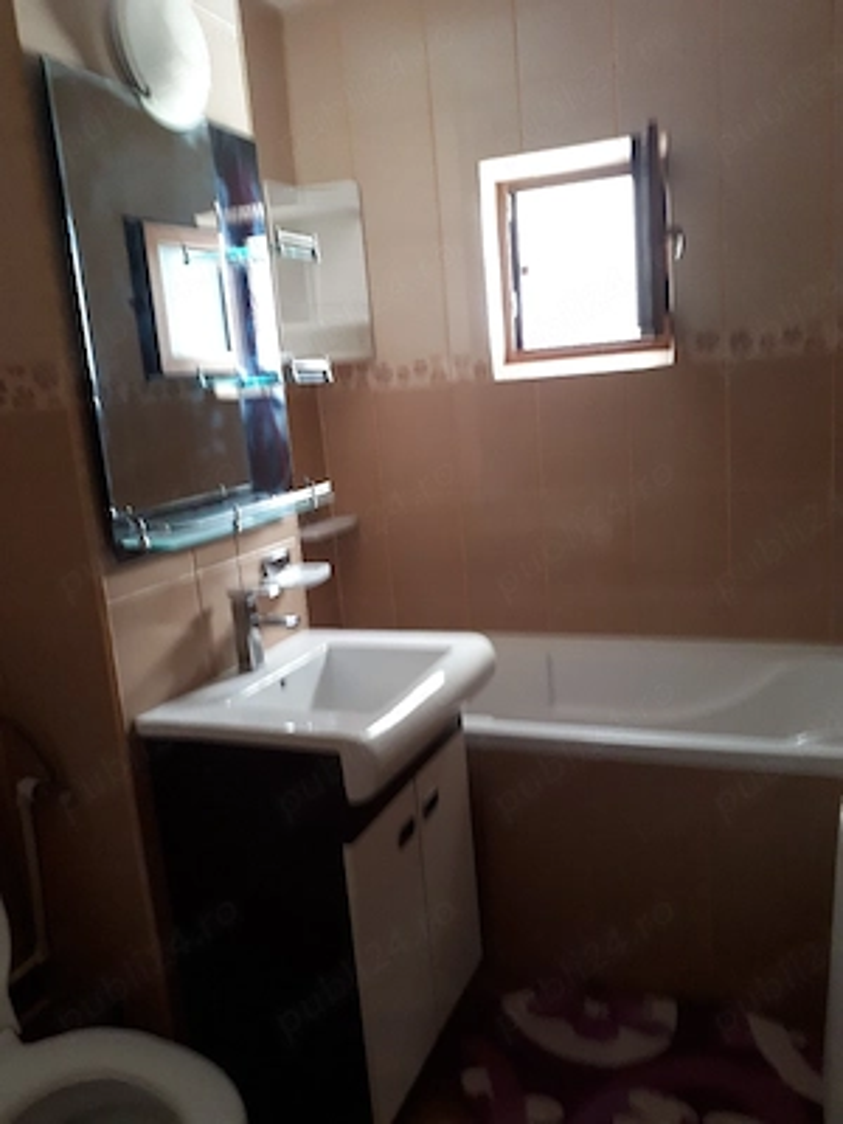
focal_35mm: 27
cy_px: 562
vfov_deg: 65.3
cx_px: 422
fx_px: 877
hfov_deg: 51.4
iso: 250
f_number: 1.9
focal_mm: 3.6
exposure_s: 1/17
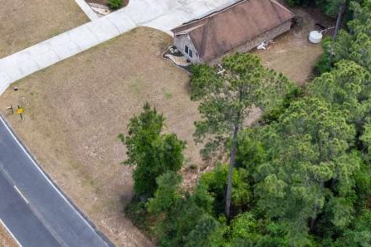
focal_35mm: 59
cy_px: -14
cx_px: 170
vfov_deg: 21.9
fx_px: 608
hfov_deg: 33.9
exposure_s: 1/180
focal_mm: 8.38
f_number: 2.8
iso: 100
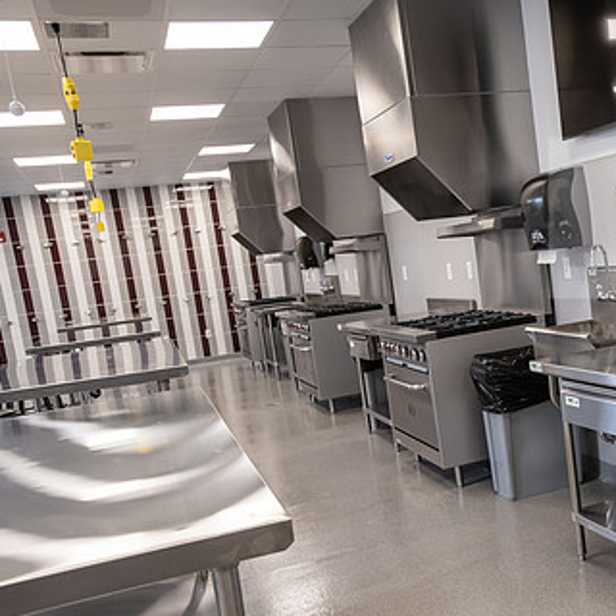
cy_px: 371
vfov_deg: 41.7
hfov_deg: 40.2
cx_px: 491
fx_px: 805
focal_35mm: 40
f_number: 5.6
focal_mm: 26
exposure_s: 1/160
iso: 1250
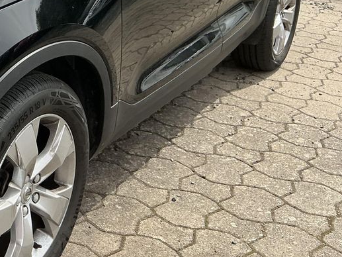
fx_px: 642
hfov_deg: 27.2
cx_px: -38
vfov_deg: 21.6
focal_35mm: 65
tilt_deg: -11.1
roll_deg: -0.7
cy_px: -15
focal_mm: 3
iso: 25
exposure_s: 1/1015
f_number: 1.8
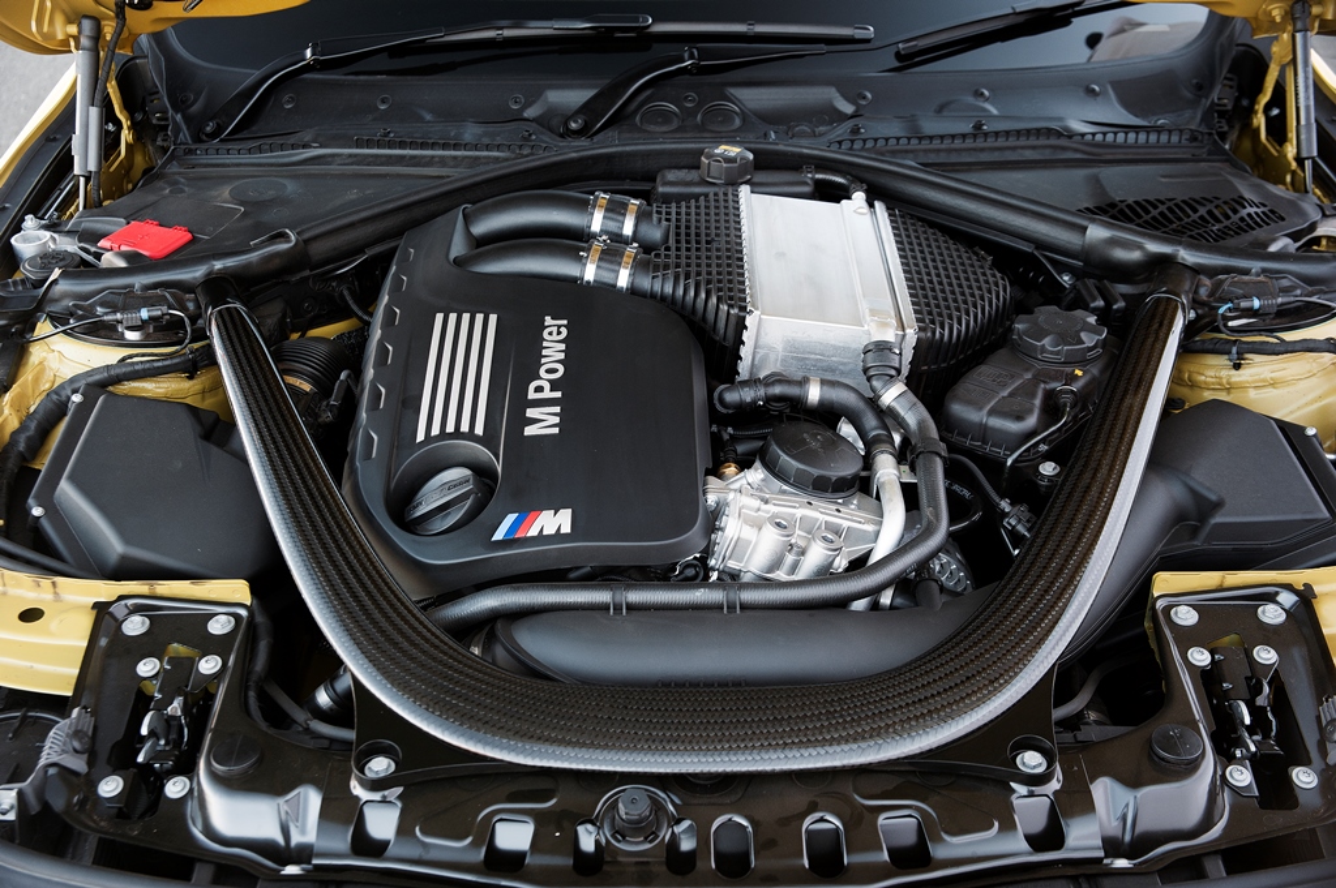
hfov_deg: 41.1
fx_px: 1780
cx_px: 668
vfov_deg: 28.0
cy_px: 444
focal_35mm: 48
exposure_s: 1/40
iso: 400
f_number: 6.3
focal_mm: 48
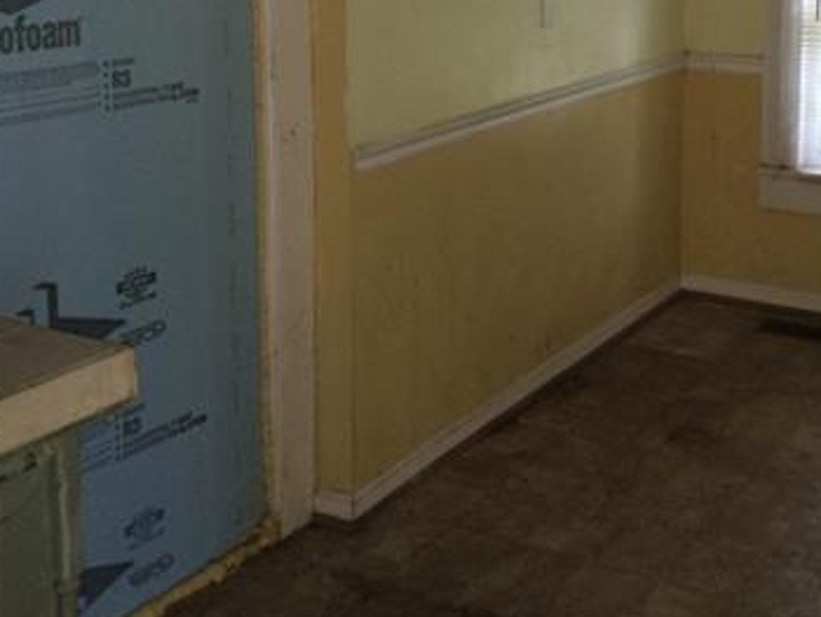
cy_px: 66
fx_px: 1258
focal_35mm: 53
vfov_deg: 26.7
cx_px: 659
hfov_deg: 35.0
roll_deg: -0.4
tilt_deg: -10.8
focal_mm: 4.15
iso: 200
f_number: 2.2
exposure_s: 1/17
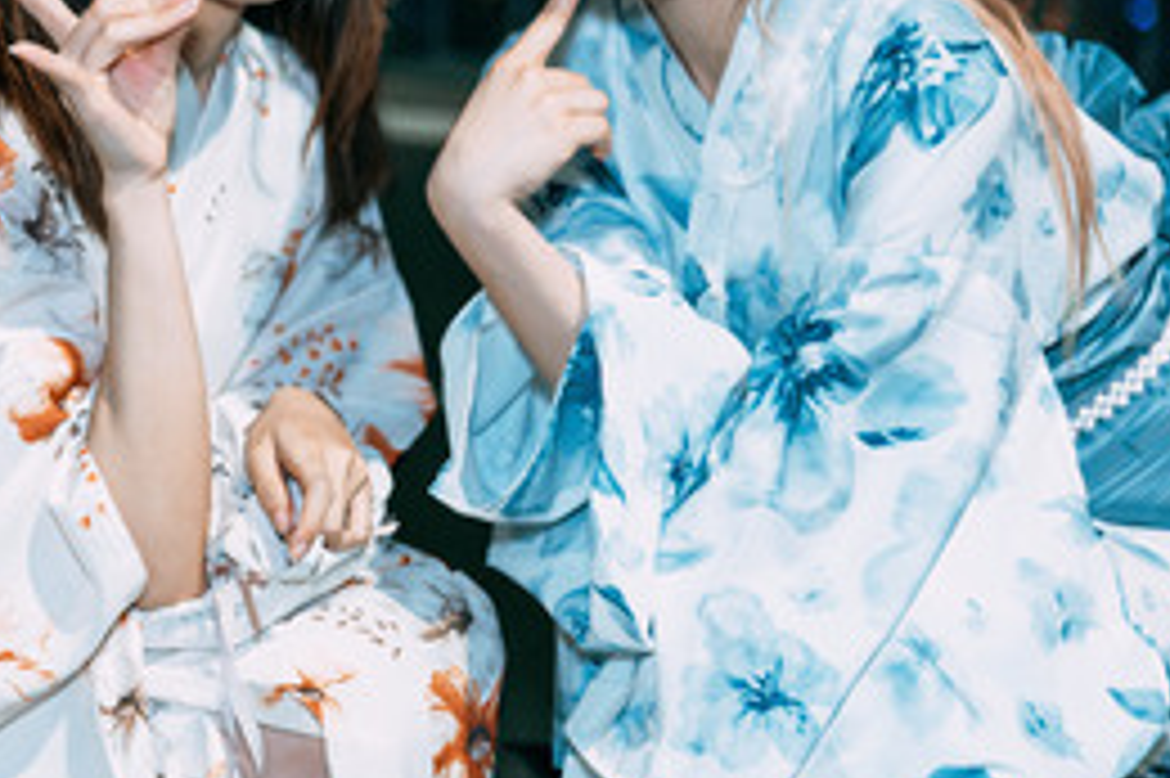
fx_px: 3410
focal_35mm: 105
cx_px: 405
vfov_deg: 13.0
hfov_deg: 19.4
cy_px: 216
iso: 1600
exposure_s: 1/40
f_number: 1.4
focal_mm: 35
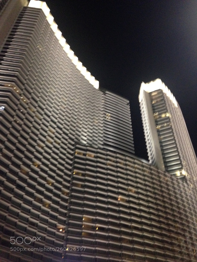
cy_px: 131
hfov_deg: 42.9
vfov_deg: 55.4
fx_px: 250
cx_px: 98
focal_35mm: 33
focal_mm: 4.12
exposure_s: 1/15
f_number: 2.4
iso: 640
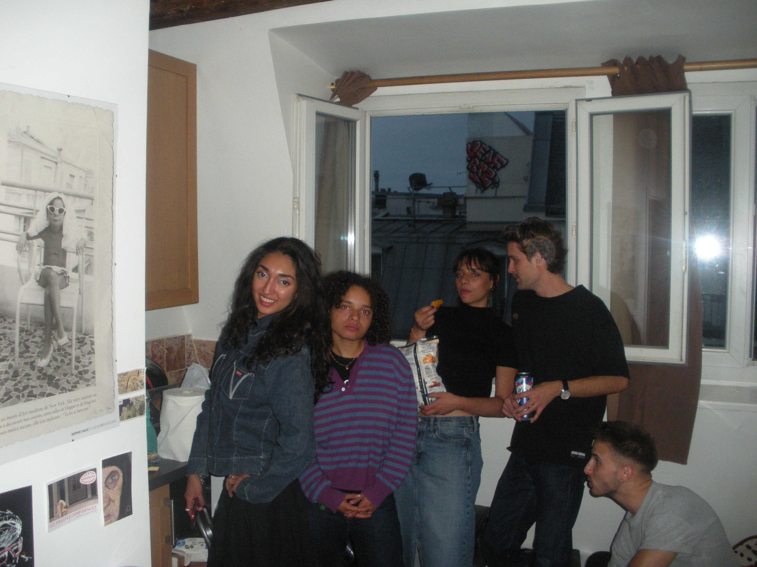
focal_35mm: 36
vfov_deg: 39.7
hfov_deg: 51.4
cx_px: 378
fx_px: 787
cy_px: 284
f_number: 3.5
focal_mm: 6.3
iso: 267
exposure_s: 1/60
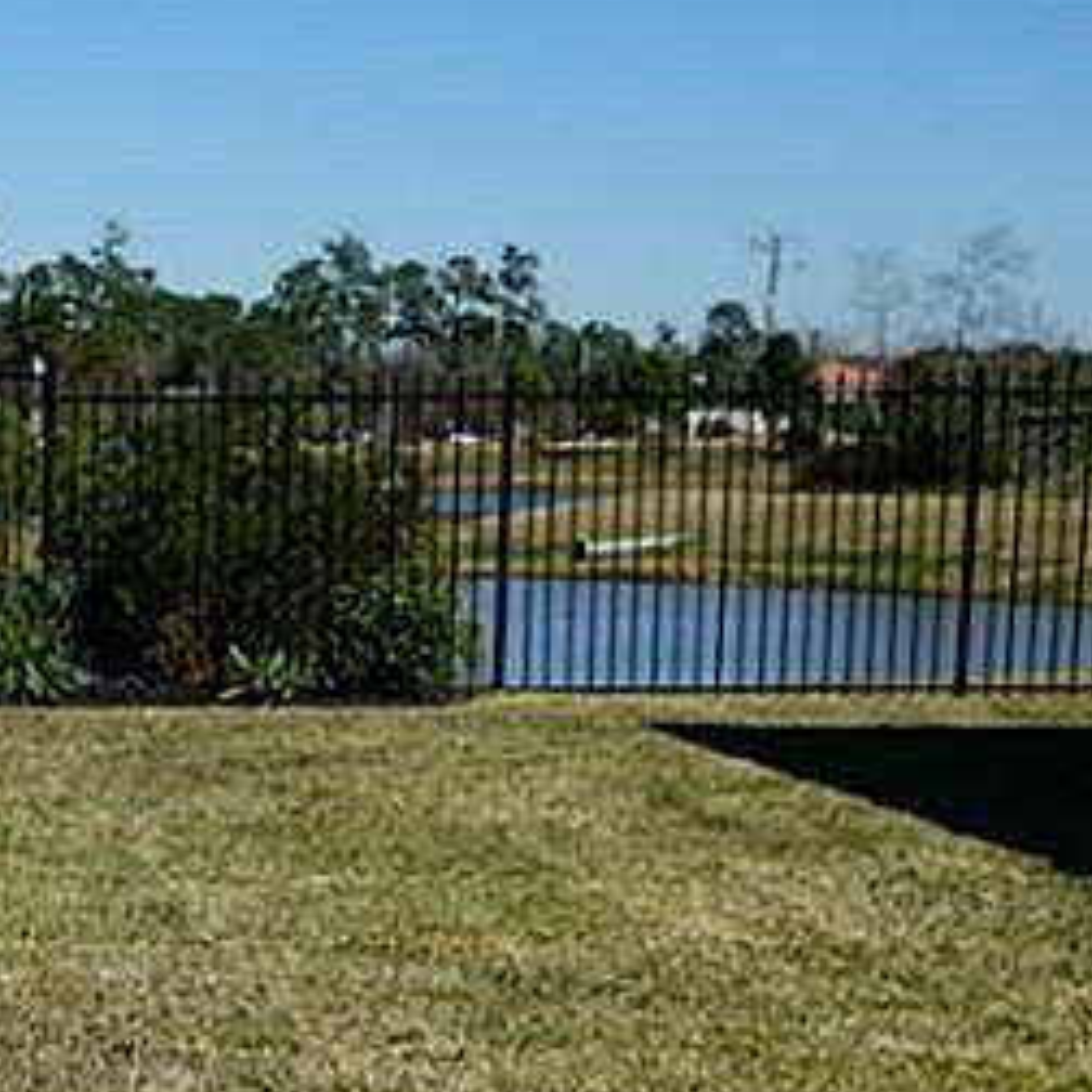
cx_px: -260
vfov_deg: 16.7
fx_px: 3569
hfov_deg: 16.6
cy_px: 1304
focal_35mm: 100
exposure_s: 1/800
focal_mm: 29
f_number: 5.6
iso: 100
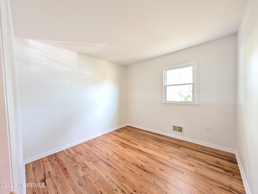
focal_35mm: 12
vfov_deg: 94.6
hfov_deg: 110.5
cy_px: 97
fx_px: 90
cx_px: 129
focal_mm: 2.02
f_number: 1.7
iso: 174
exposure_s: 1/60
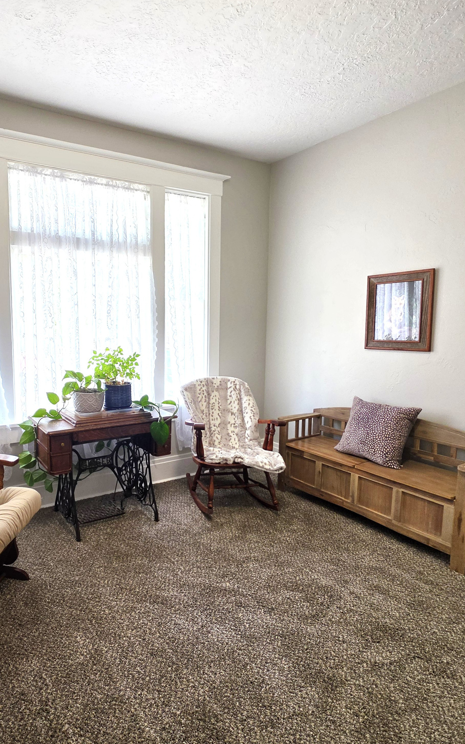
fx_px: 385
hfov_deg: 59.5
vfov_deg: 88.0
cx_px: 127
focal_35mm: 19
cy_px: 369
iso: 80
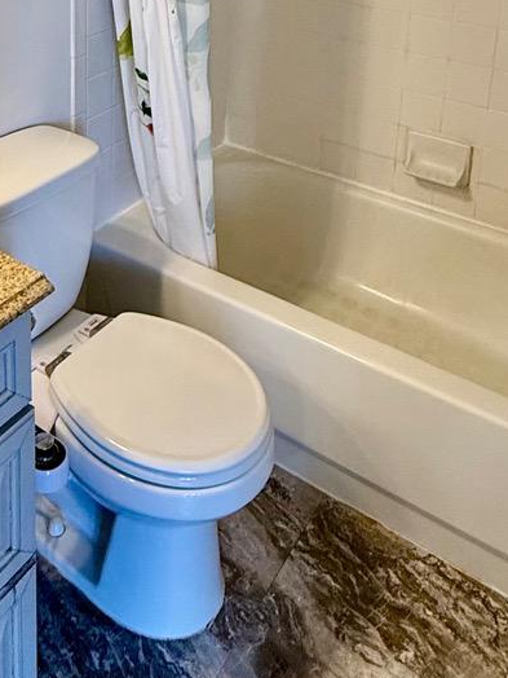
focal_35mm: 41
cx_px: 70
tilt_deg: -13.2
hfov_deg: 33.6
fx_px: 802
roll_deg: -0.8
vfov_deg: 39.6
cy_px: -19
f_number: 2.2
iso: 250
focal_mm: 2.22
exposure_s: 1/120
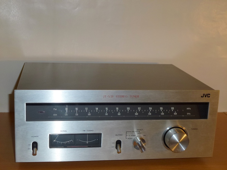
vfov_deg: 25.7
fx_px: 374
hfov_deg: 33.8
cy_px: 85
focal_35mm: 57
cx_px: 114
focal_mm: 10.1
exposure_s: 1/60
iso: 160
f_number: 4.4
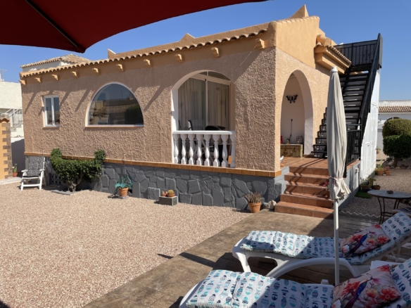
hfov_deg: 67.3
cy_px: 154
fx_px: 309
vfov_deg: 53.1
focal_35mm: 26
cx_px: 206
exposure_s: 1/4831
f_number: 1.6
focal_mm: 4.2
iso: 32
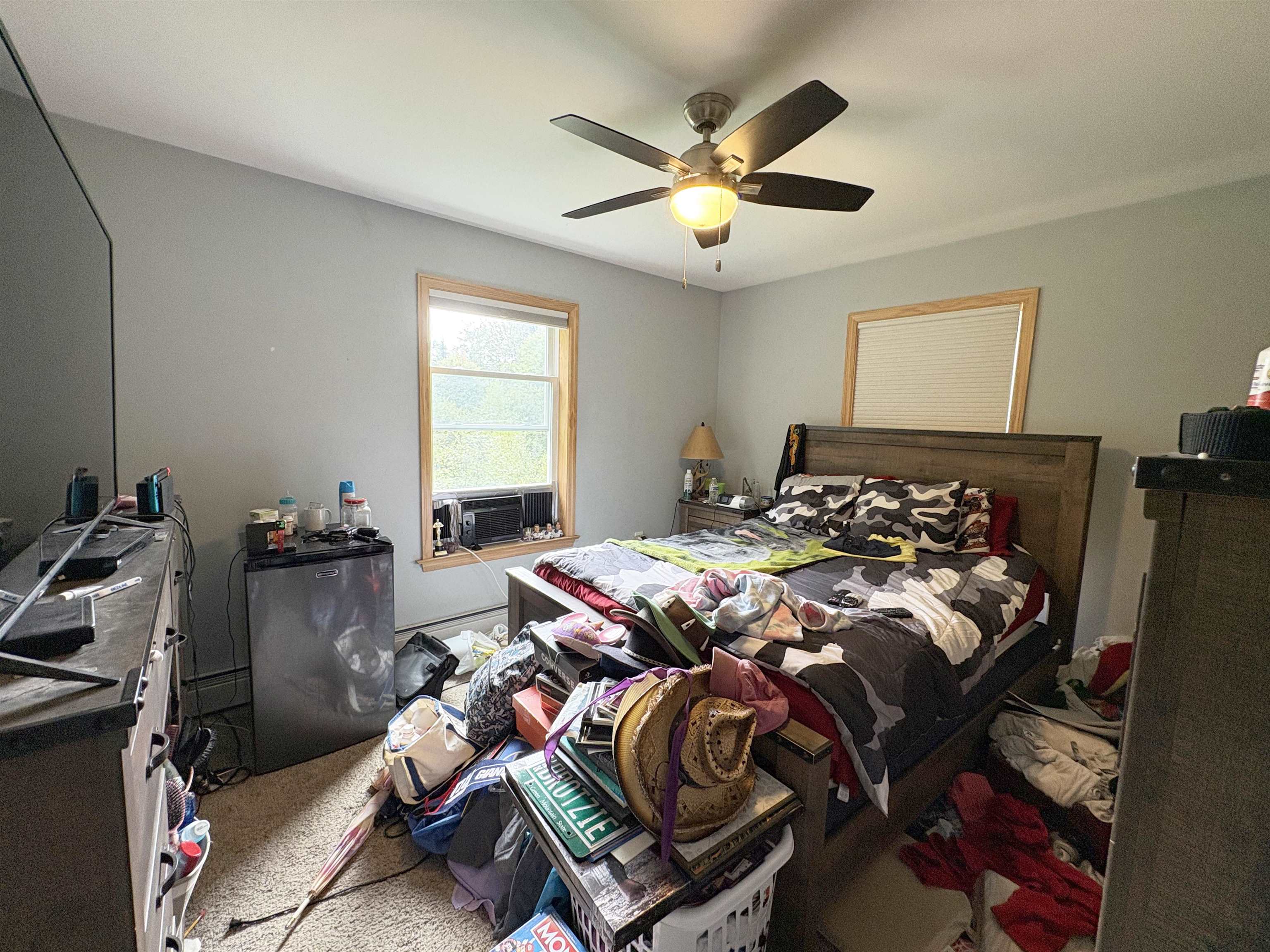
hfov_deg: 102.1
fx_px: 514
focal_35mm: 14
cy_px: 476
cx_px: 635
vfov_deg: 85.7
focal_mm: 2.22
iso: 125
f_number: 2.2
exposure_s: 1/60
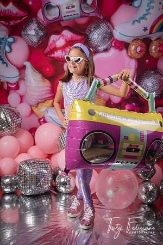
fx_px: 238
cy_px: 122
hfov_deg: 37.9
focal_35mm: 35
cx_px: 82
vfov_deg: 54.4
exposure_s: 1/100
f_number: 4
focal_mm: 35
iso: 64
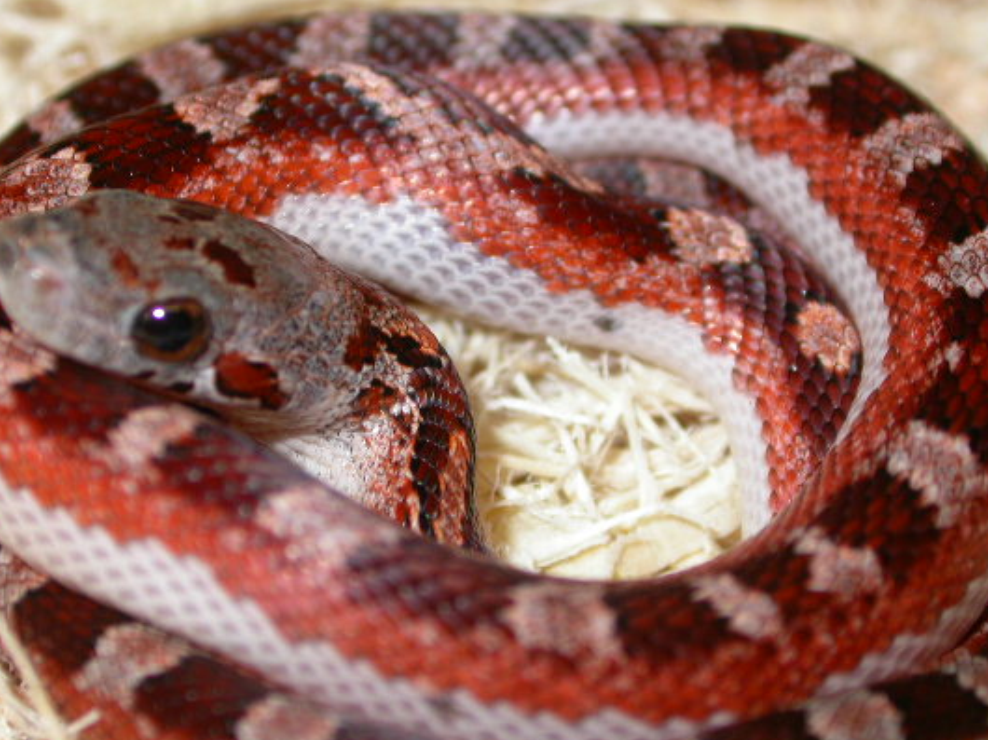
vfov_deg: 10.2
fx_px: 4137
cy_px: 425
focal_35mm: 145
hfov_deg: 13.6
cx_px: 479
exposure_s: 1/60.3
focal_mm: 24.9
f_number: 4.4
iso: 100
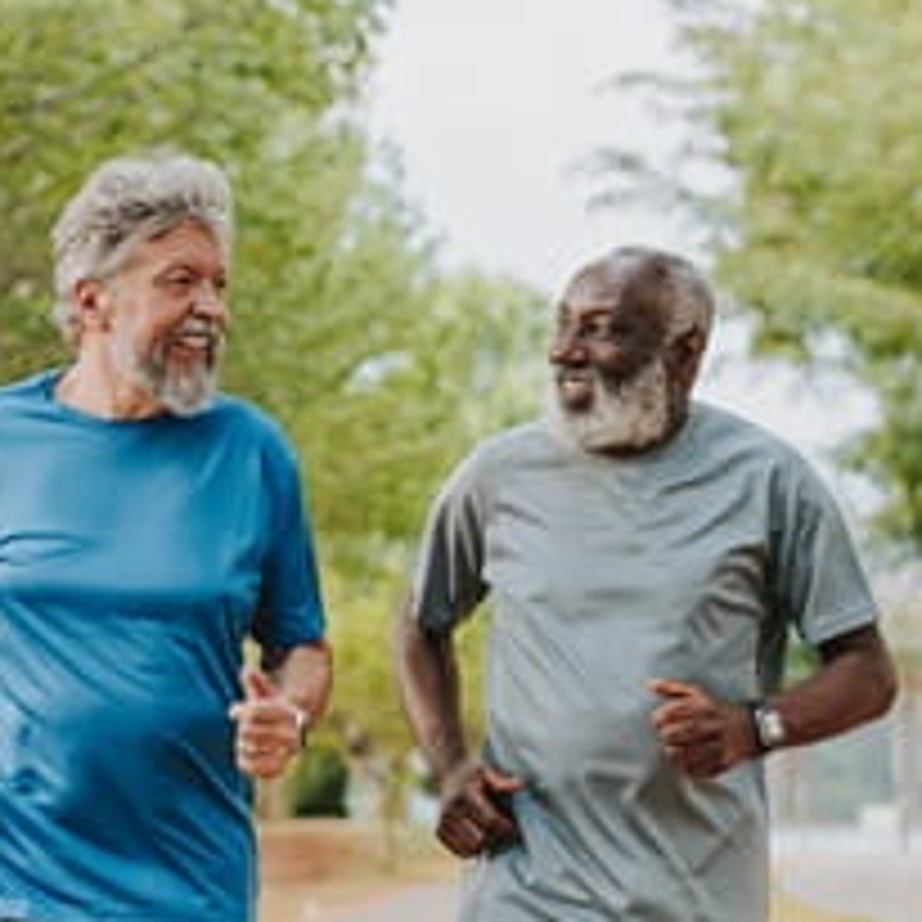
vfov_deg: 16.5
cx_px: 360
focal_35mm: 105
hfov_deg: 16.6
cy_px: 607
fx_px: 3164
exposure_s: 1/800
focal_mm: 55
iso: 500
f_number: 2.8
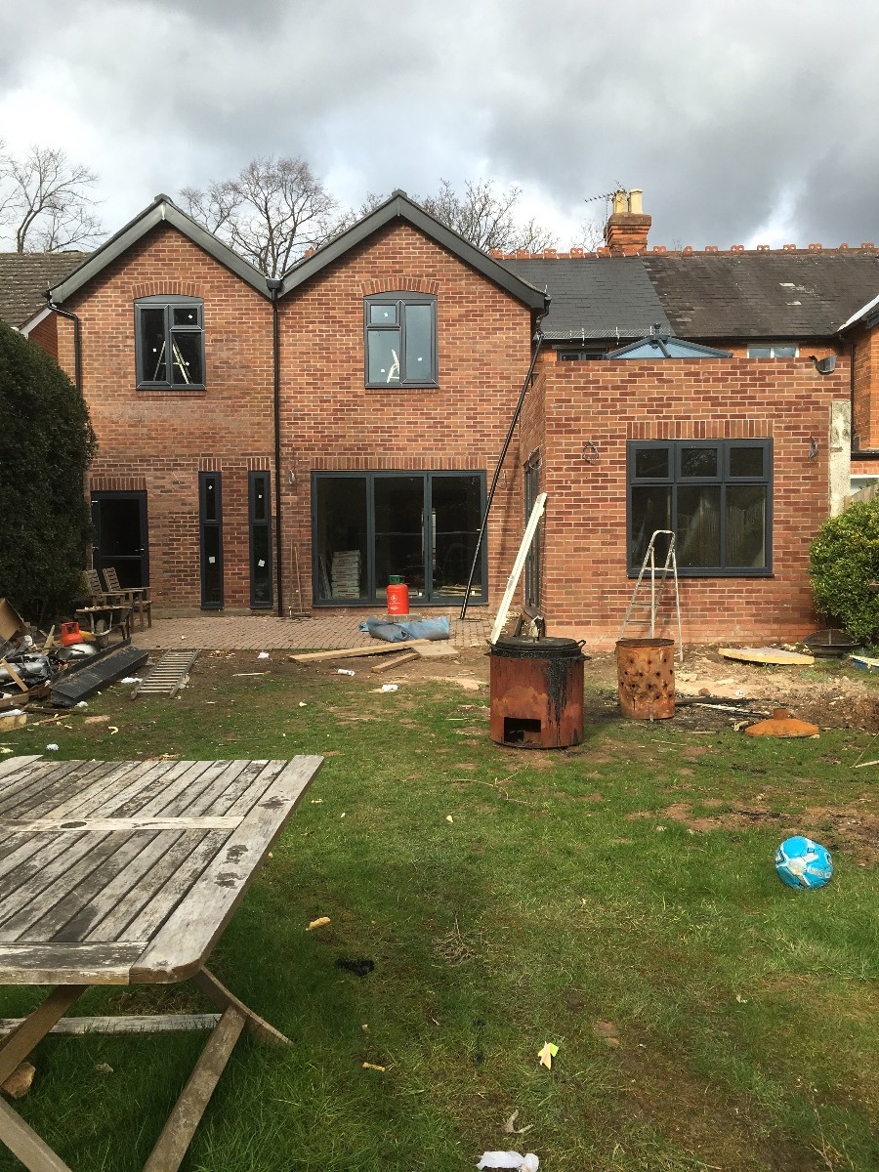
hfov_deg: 48.2
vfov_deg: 61.7
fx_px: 982
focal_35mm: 29
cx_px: 440
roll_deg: +1.0
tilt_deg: -1.8
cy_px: 586
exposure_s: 1/596
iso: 25
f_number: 2.2
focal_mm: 4.15
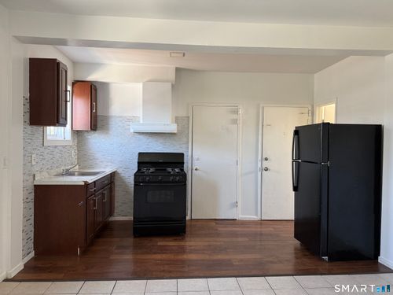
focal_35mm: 24
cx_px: 196
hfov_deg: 71.6
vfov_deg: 56.8
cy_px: 148
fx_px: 272
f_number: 1.78
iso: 200
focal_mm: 6.76
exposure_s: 1/85
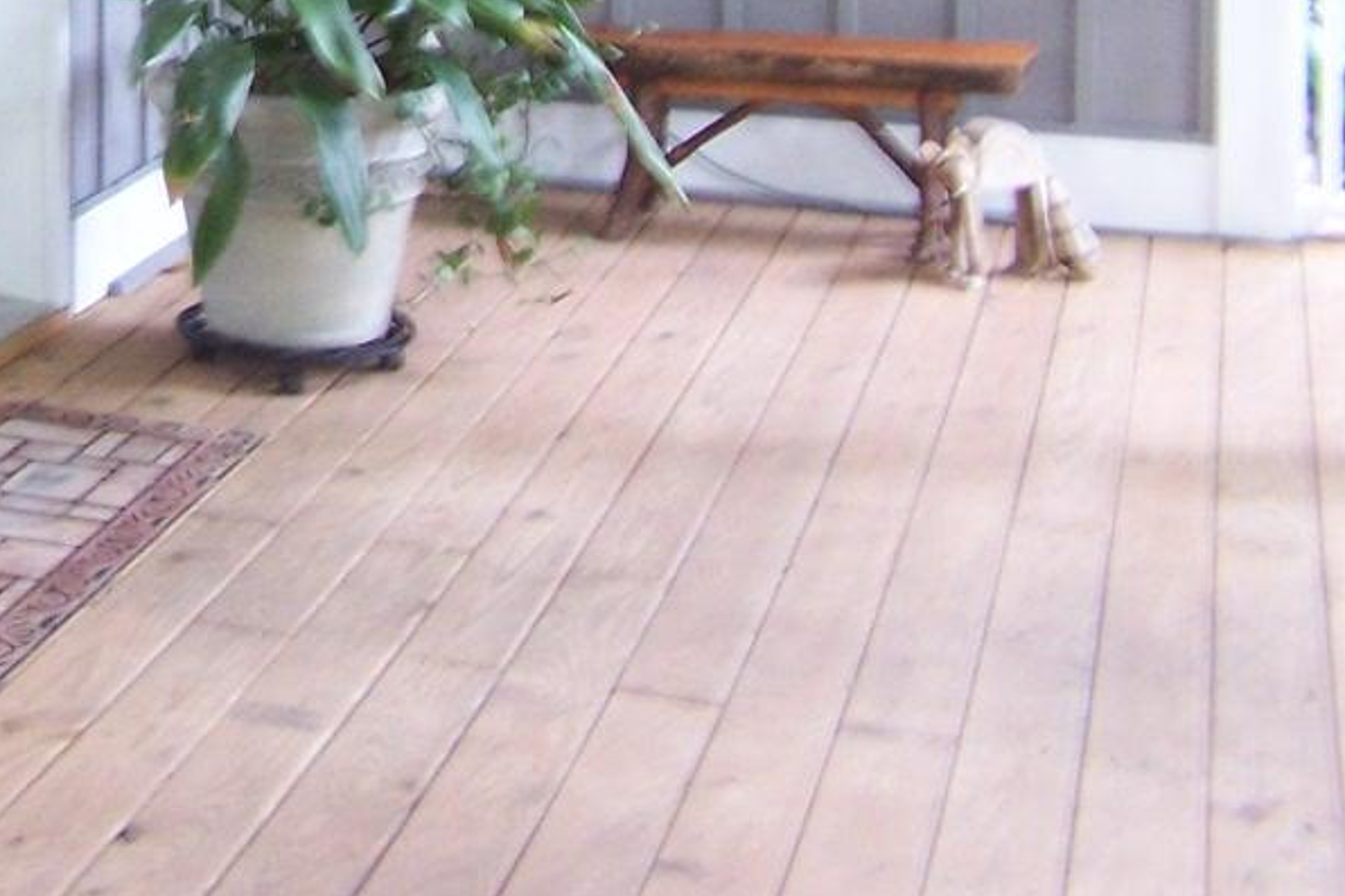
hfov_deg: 19.1
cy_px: -406
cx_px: -99
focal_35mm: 103
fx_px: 3847
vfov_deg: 12.7
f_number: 2.8
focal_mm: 6.3
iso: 140
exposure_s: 1/6
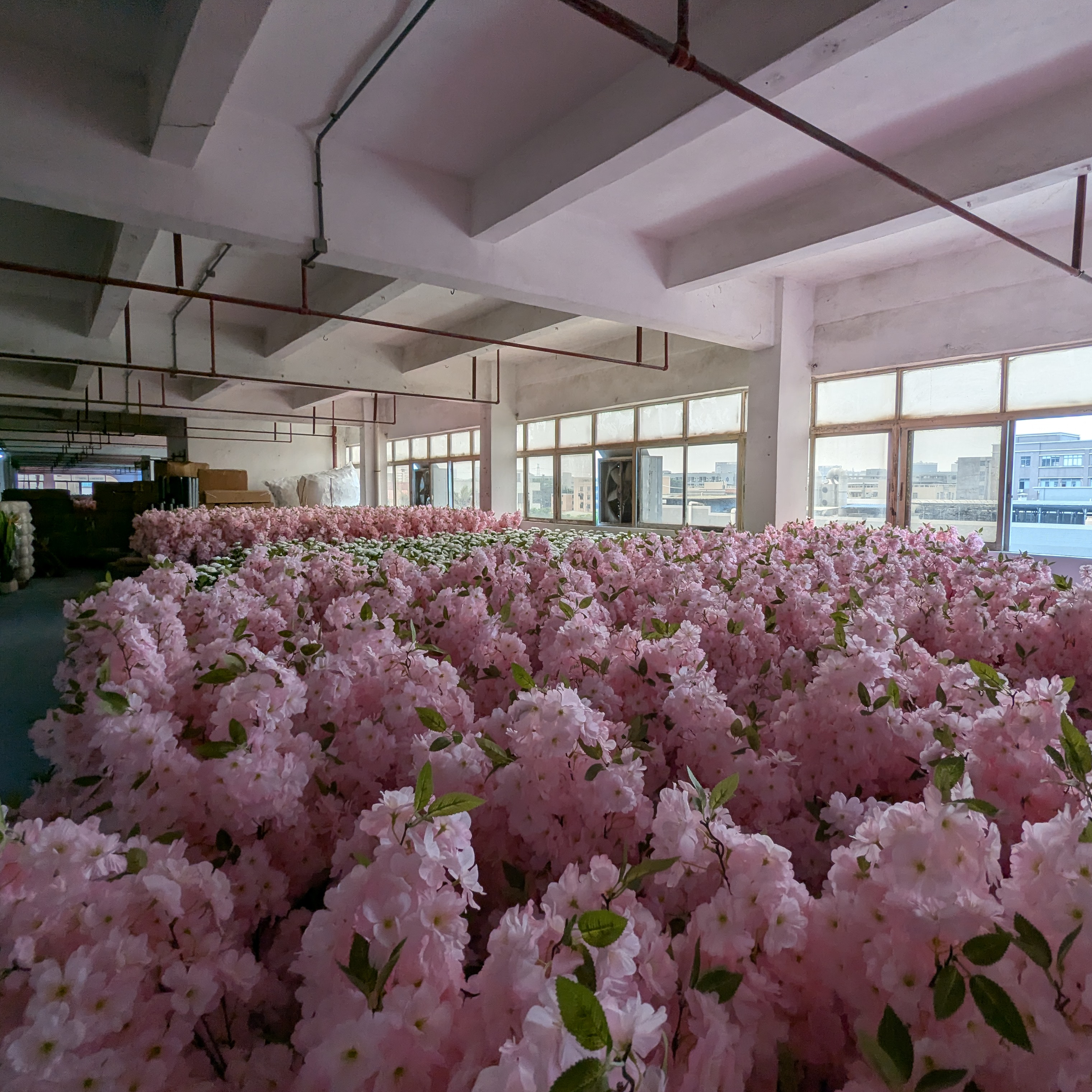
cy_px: 545
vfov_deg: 77.7
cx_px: 595
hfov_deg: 77.5
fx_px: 678
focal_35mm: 19
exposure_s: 1/181
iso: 44
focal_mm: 2.35
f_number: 2.2
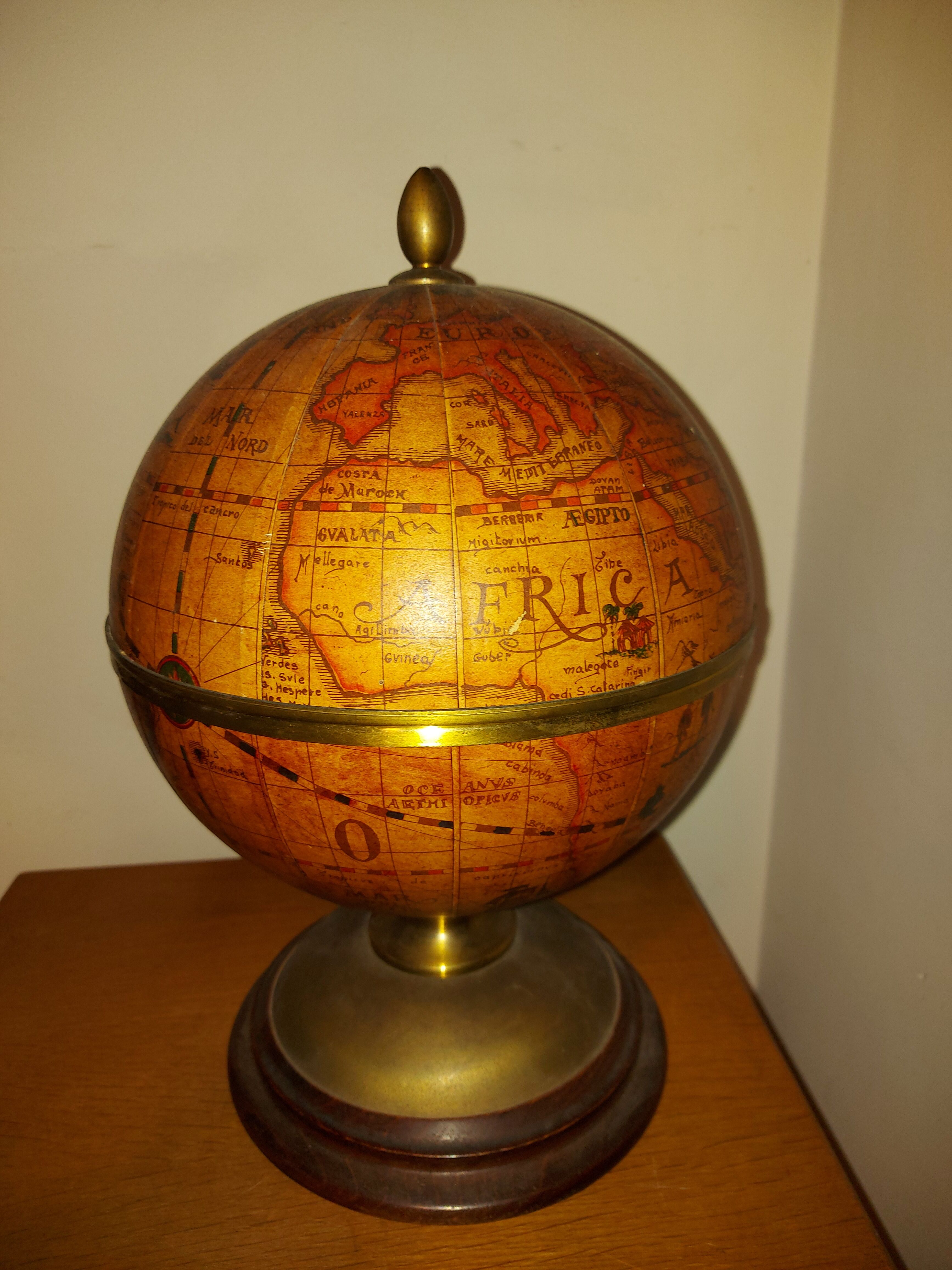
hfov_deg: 56.8
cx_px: 476
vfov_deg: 71.6
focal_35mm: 24
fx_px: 880
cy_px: 635
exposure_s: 1/50
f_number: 1.8
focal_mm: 5.23
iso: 64
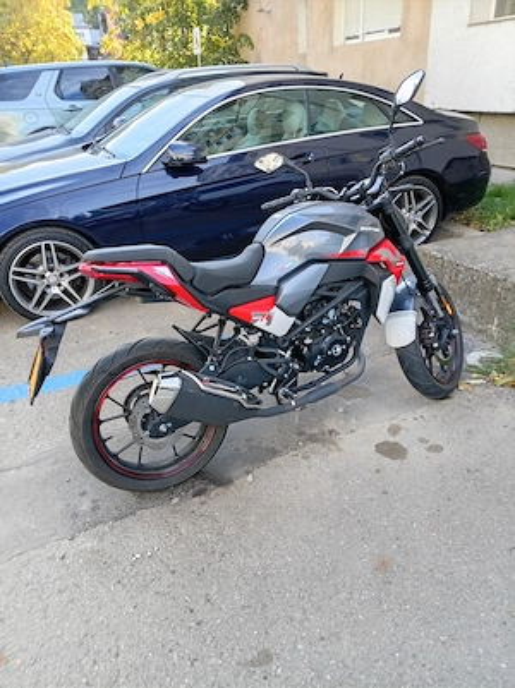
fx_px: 497
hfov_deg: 54.8
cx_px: 258
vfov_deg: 69.4
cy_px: 344
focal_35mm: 25
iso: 101
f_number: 1.8
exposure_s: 1/147
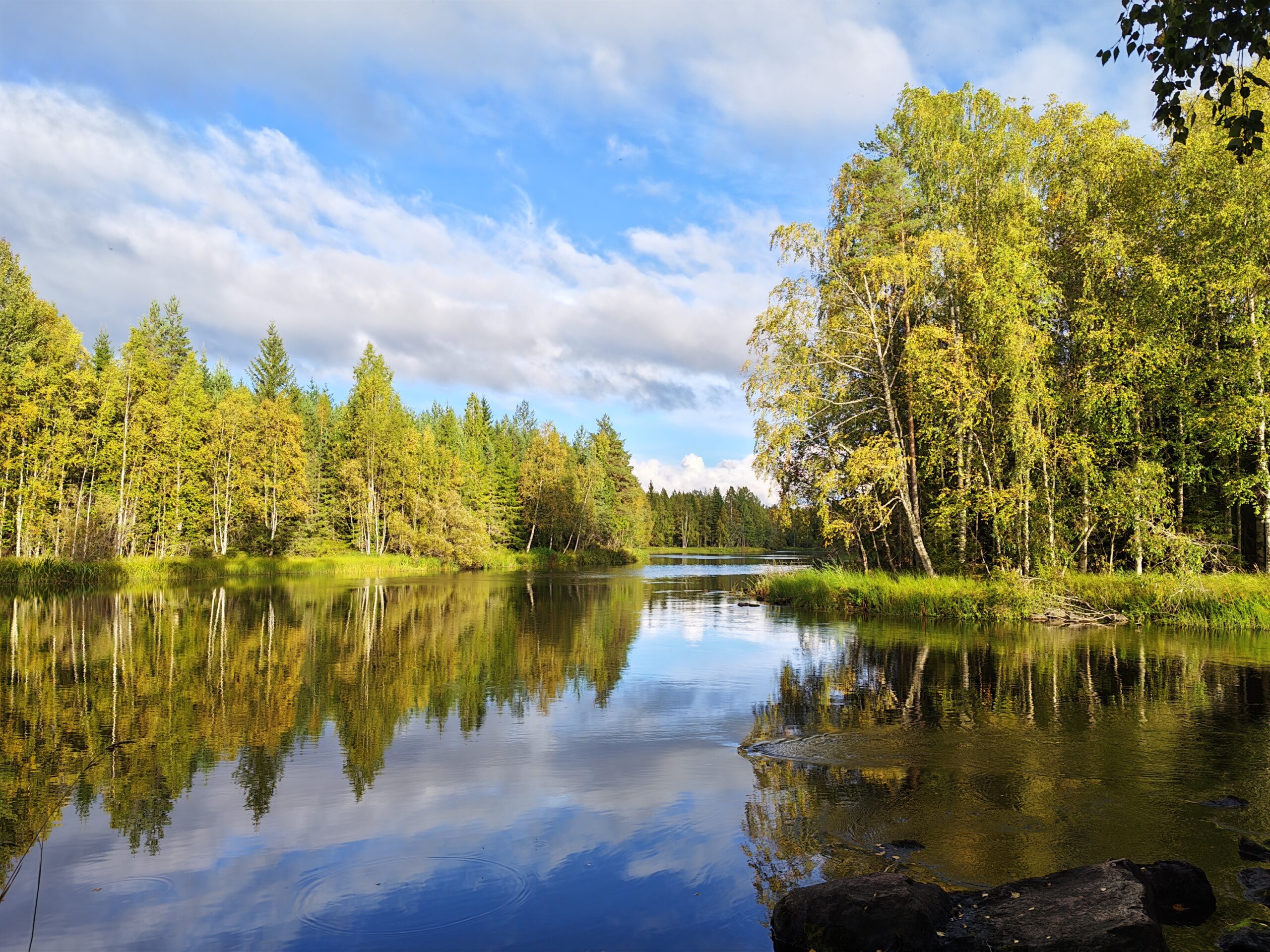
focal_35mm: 27
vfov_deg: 51.4
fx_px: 991
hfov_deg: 65.3
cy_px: 476
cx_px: 635
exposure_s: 1/340
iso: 50
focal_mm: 6.12
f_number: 1.9
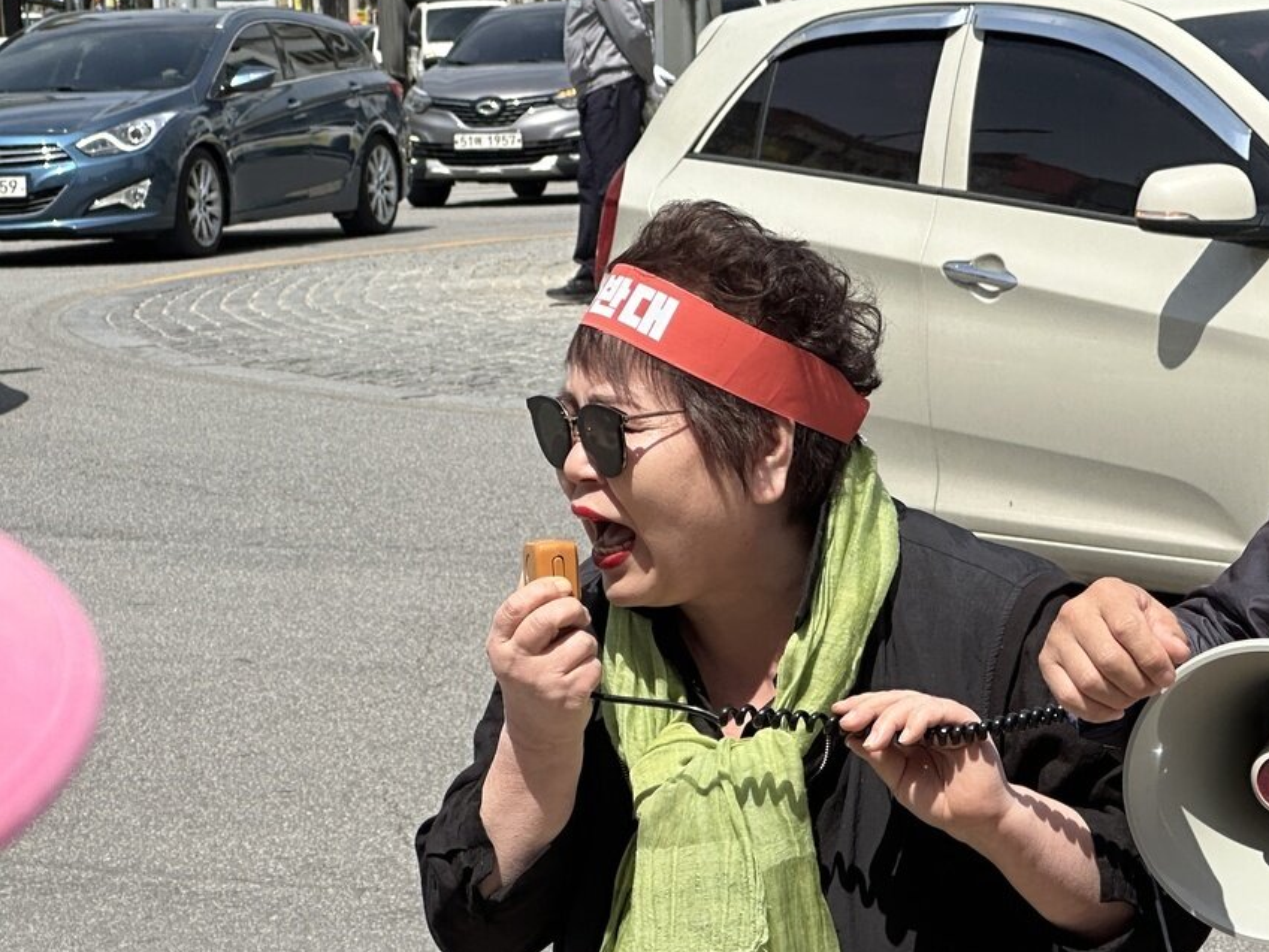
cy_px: 356
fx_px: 4656
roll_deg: +2.0
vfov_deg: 11.7
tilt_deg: -6.8
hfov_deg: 15.4
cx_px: 1045
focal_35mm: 127
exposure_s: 1/847
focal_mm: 9
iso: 32
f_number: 2.8
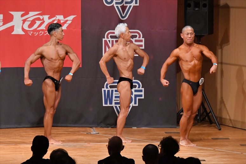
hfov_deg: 8.6
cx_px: 123
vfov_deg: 5.7
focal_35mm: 240
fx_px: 1639
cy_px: 82
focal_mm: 160
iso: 10000
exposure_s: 1/400
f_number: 5.6
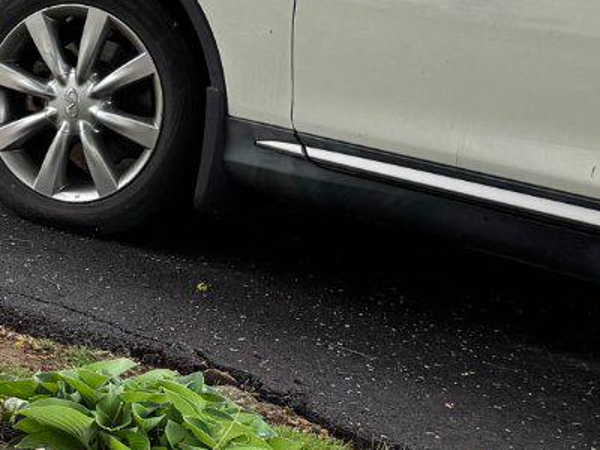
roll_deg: -3.8
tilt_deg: -11.8
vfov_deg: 12.0
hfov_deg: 12.5
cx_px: -854
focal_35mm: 123
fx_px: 2132
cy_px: 135
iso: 80
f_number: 1.78
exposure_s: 1/379
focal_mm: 6.76
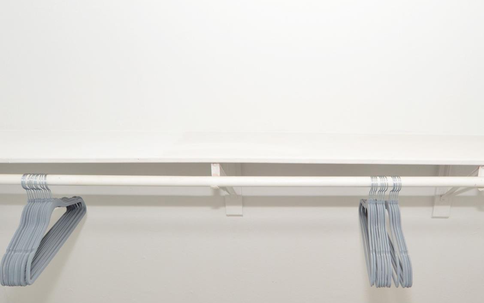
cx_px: 309
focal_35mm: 26
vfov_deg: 47.2
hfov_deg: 69.1
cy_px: 186
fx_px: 343
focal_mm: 12
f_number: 9
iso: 400
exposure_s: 1/80
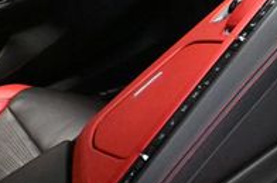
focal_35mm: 98
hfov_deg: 18.4
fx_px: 753
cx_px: 423
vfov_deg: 13.9
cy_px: 52
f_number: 3.8
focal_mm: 20
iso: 11400
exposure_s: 1/60
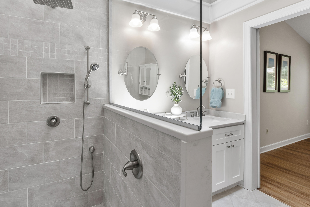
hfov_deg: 89.7
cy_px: 86
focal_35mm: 18
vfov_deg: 66.9
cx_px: 140
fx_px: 155
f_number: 9
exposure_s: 1/5
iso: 100
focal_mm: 10
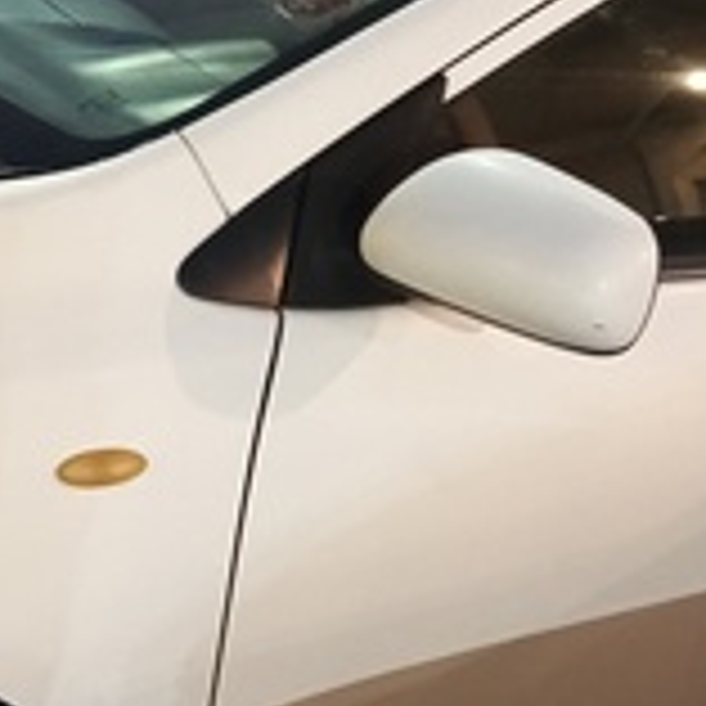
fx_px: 1661
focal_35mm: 72
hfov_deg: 24.0
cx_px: 337
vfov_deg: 24.0
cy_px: 335
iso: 4996
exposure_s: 1/15
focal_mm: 4.22
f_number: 1.8
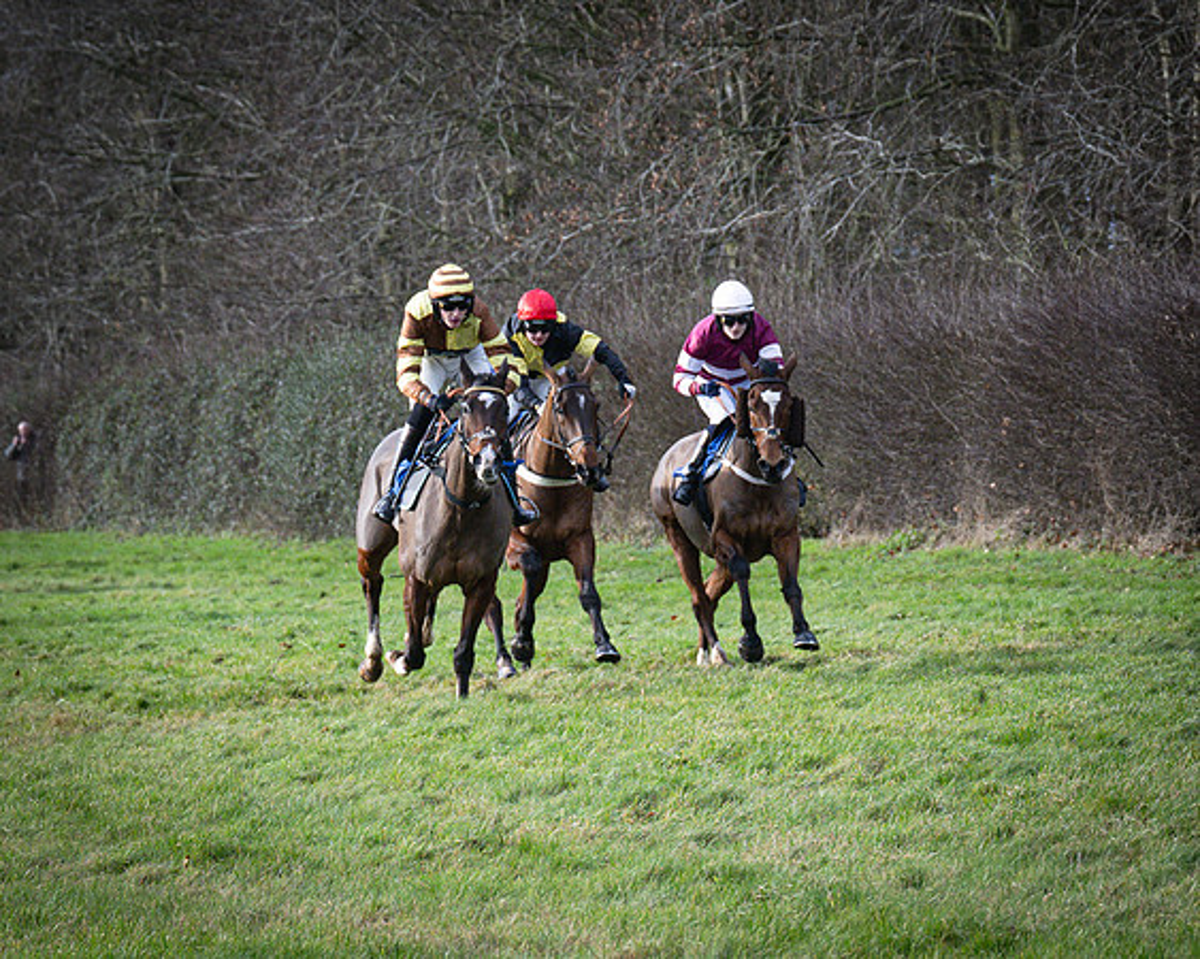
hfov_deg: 7.4
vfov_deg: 5.9
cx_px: 848
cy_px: 464
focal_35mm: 263
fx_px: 9325
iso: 400
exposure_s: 1/1250
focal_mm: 84
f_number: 4
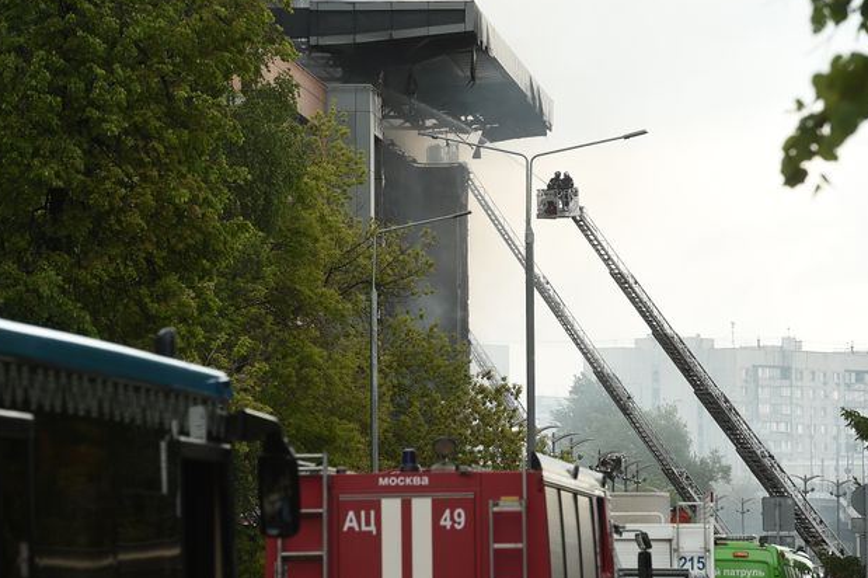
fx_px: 5181
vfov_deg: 6.4
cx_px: 449
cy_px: 285
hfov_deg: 9.6
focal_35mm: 215
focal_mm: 190
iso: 400
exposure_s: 1/320
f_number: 6.3
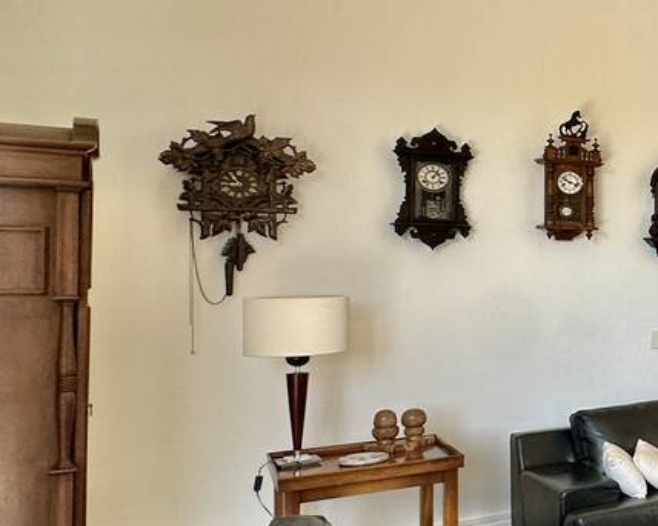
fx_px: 895
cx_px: 1058
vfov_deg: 32.7
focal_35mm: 46
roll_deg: -0.6
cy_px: 265
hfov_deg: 25.7
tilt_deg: -0.3
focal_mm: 2.22
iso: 64
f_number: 2.2
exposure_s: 1/99
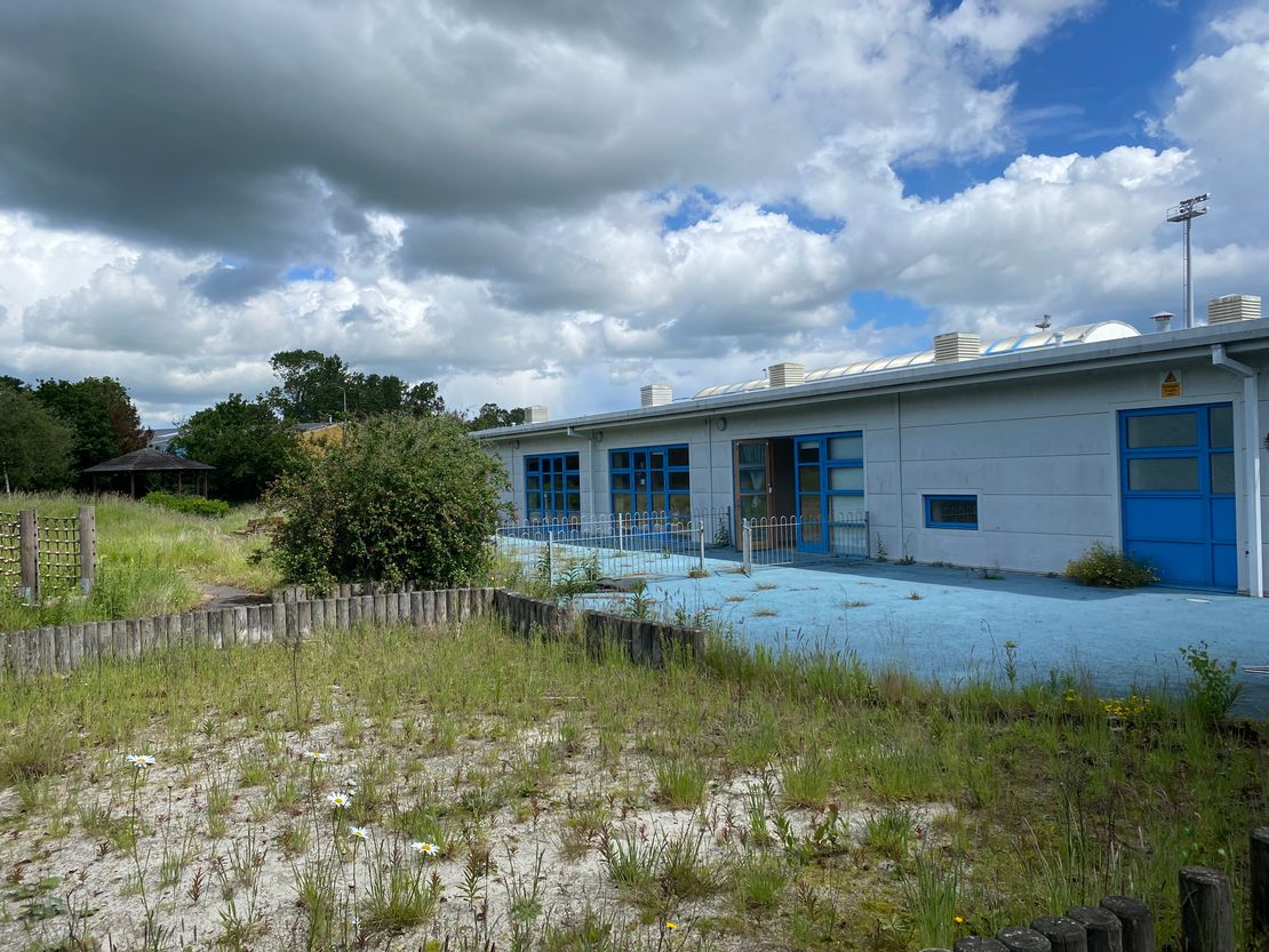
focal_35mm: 26
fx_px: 953
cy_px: 476
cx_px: 634
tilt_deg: +0.1
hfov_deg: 67.3
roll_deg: +2.1
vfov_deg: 53.1
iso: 32
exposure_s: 1/3731
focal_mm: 4.25
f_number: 1.8
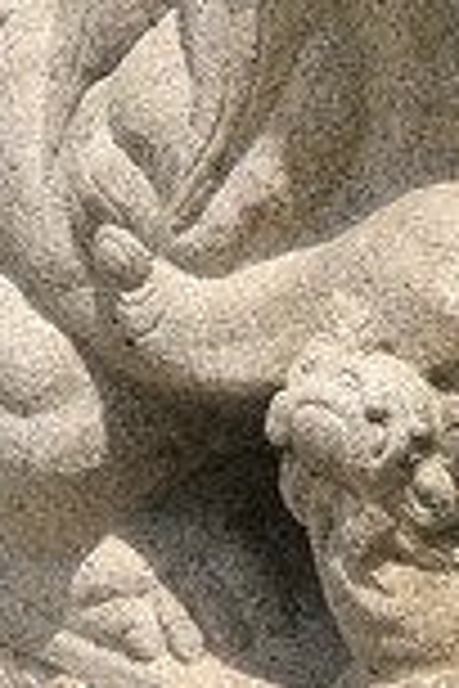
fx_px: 3327
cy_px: 130
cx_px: 432
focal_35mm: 174
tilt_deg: -11.3
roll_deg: +0.5
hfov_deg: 7.9
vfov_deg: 11.8
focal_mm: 6.6
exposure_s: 1/585
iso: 20
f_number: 2.8
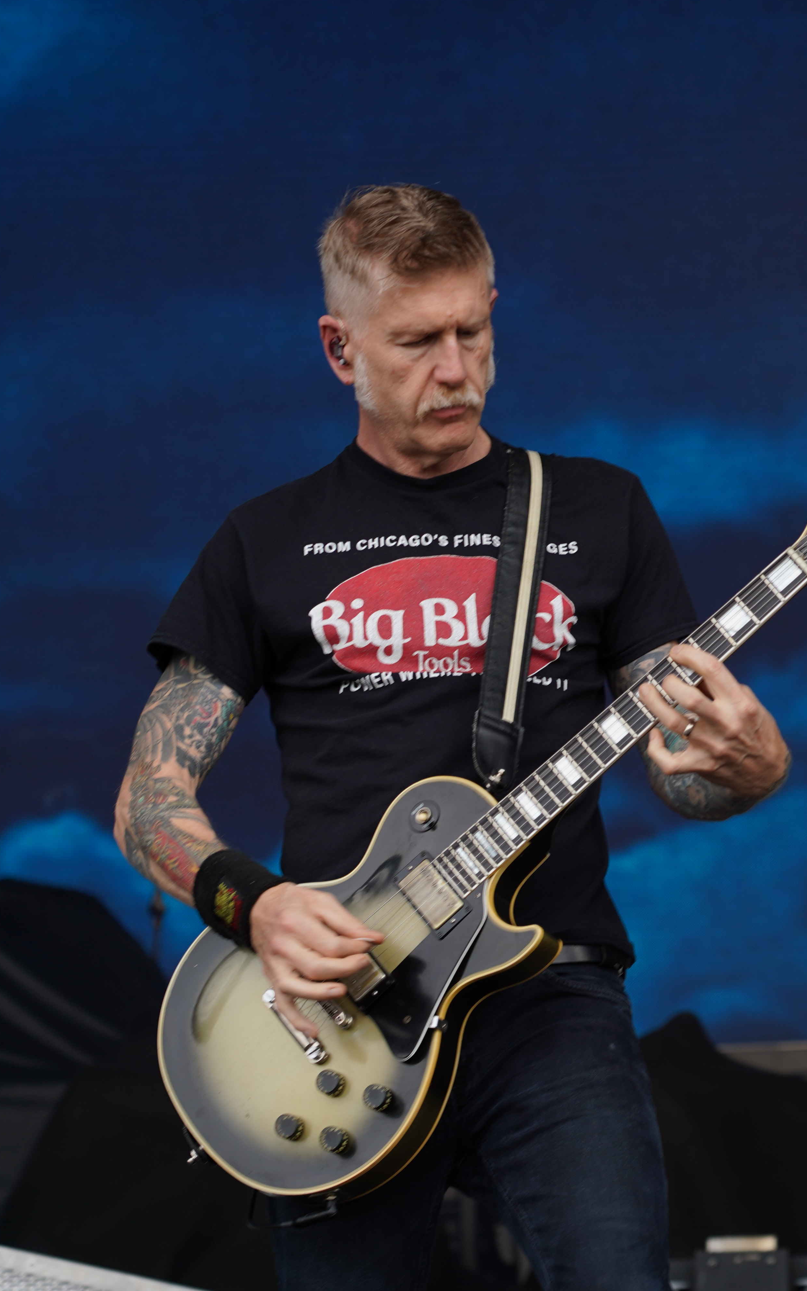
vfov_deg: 13.0
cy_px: 646
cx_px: 692
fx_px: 5665
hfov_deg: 8.1
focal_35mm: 161
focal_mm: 105
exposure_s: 1/200
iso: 100
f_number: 5
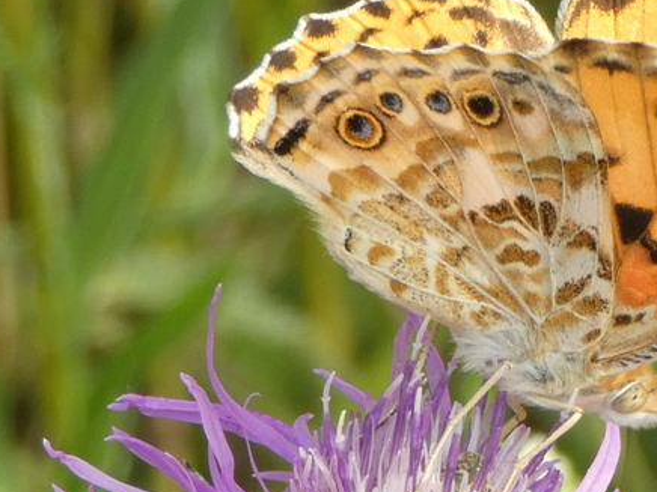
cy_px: 345
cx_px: 552
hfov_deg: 6.6
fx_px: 5713
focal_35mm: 301
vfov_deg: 4.9
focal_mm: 27.5
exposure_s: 1/80
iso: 160
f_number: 5.4
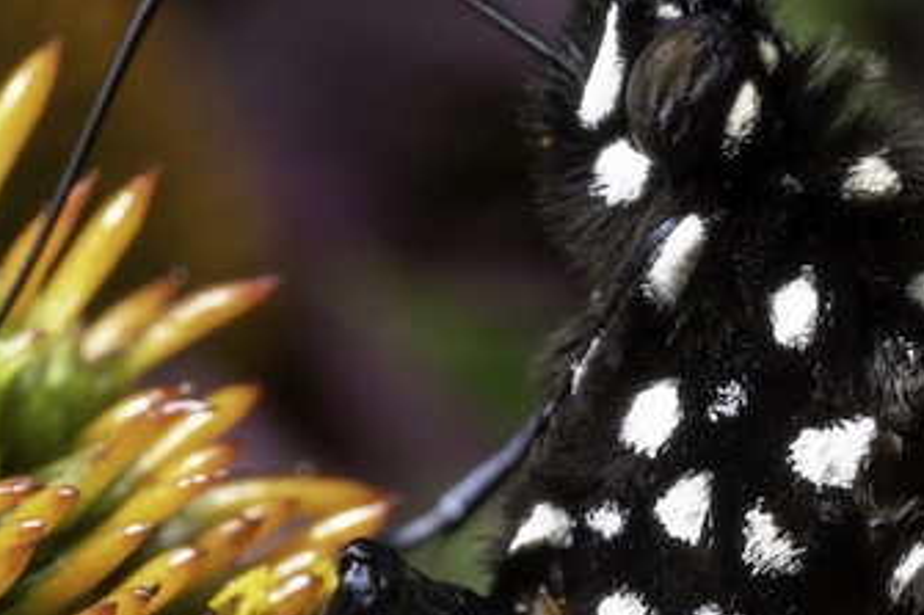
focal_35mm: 194
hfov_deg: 10.6
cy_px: 575
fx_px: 4977
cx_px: 659
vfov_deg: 7.1
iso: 320
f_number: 25
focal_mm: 50
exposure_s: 1/160
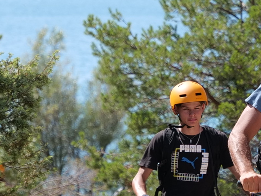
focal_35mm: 428
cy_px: 127
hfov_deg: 4.6
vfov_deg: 3.5
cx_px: 261
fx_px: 3227
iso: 320
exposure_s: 1/400
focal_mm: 70
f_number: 2.8
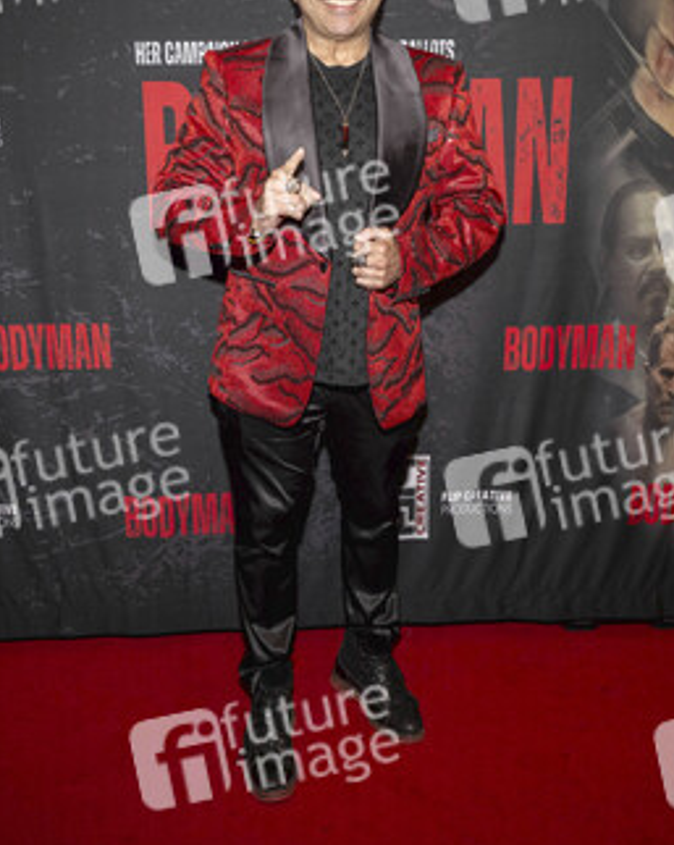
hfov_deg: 42.2
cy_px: 354
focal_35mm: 35
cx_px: 341
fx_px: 874
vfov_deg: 51.4
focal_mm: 30
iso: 800
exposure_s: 1/200
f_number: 5.6
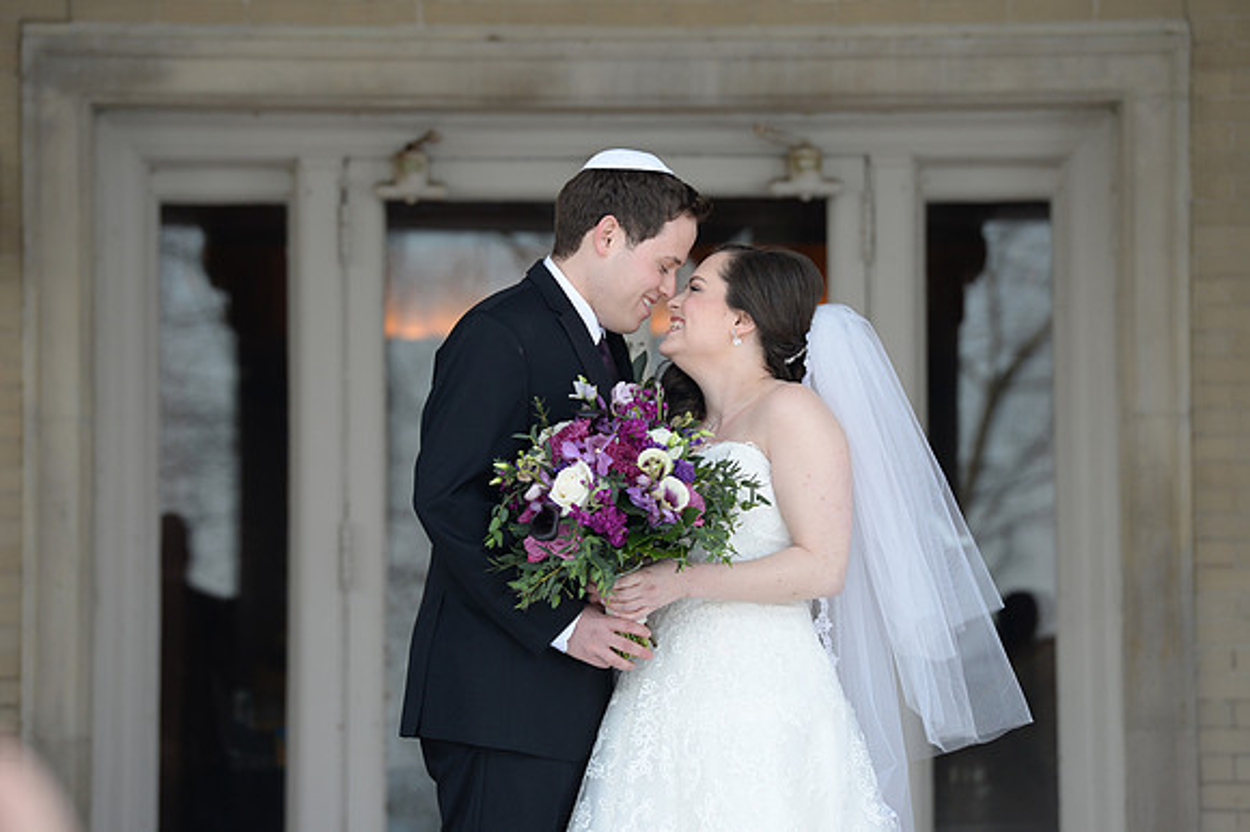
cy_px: 416
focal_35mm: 200
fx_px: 6940
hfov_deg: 10.3
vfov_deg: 6.9
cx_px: 625
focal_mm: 200
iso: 640
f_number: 5.6
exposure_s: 1/640
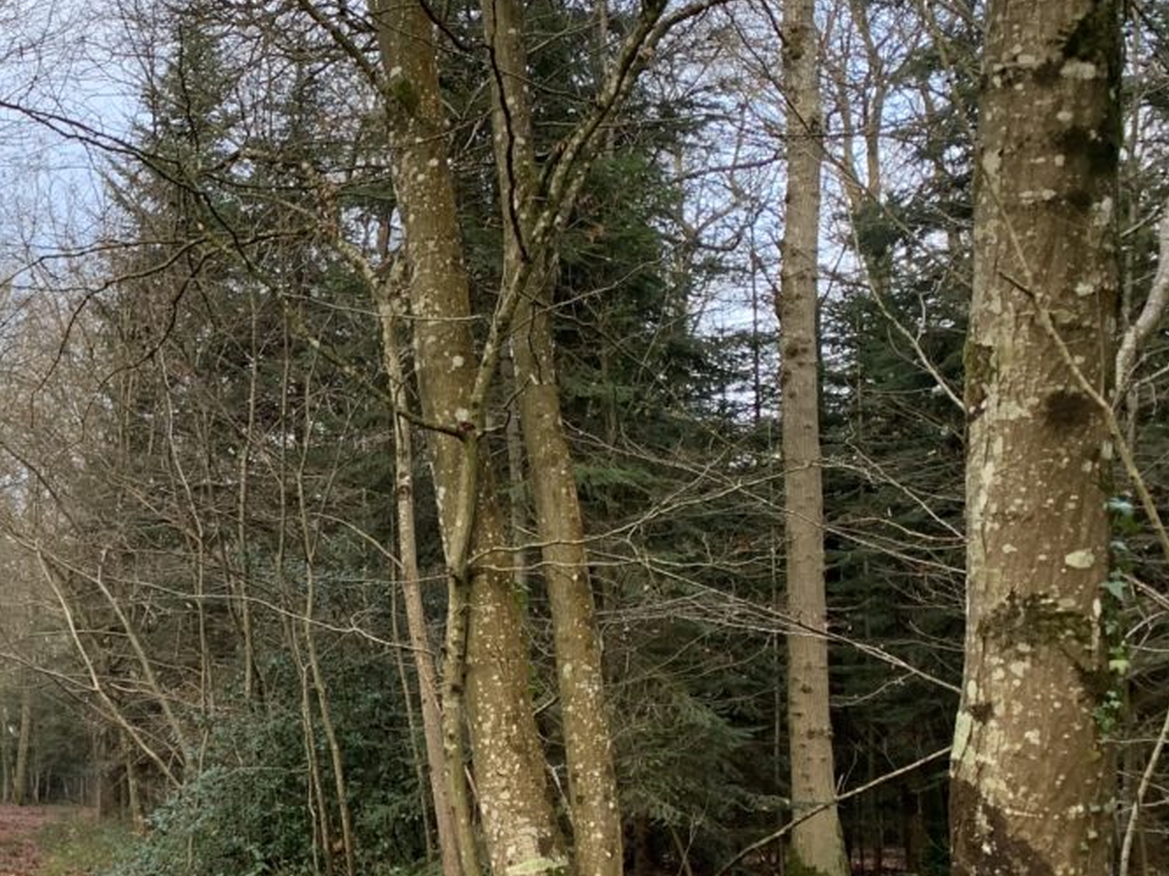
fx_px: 2026
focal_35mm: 60
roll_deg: -3.2
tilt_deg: +6.2
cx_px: -56
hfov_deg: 29.6
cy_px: 469
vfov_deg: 24.4
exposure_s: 1/121
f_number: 1.8
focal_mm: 4.25
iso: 50
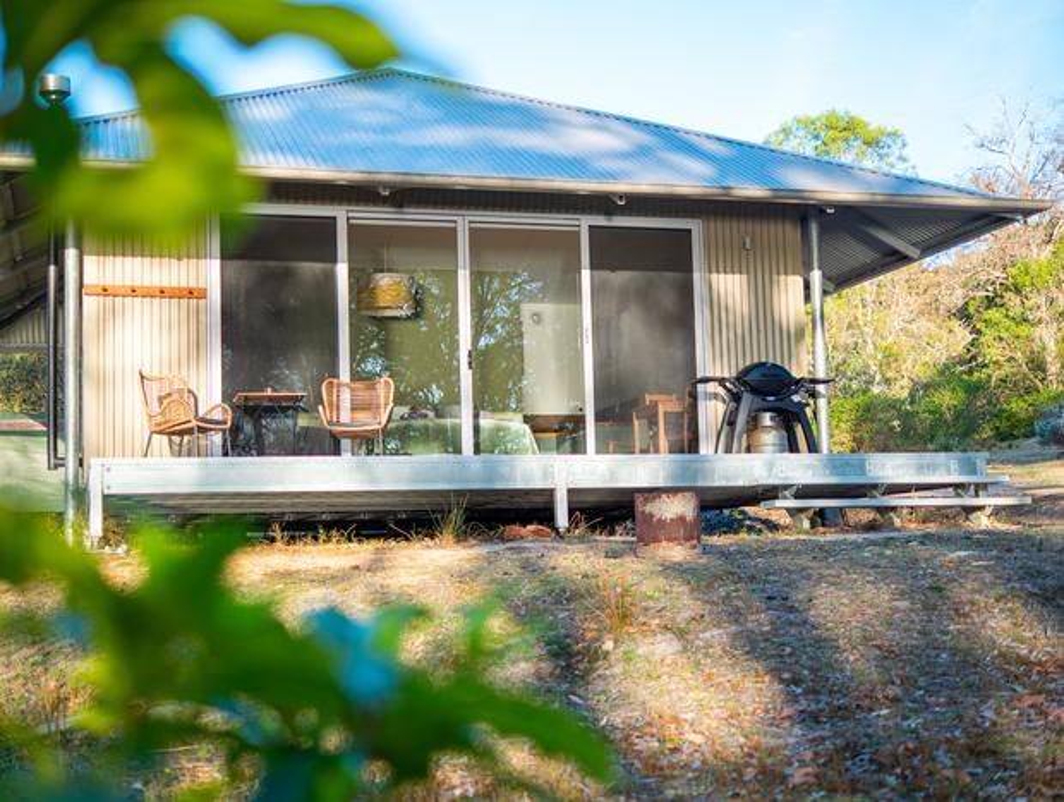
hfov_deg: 37.4
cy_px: 398
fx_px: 1574
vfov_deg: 28.6
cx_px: 536
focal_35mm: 51
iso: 200
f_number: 1.6
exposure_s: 1/1600
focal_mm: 25
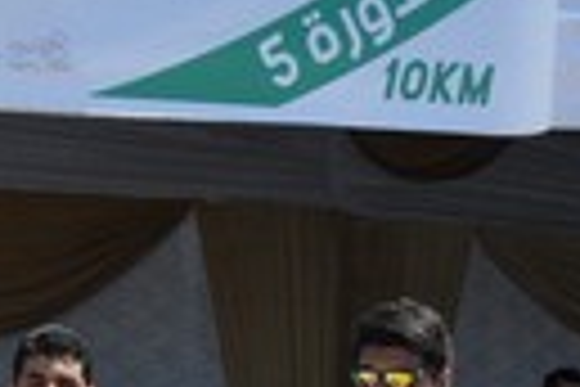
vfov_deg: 8.4
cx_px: -81
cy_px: 709
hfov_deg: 12.9
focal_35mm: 156
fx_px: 2521
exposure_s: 1/160
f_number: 13
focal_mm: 21
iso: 200
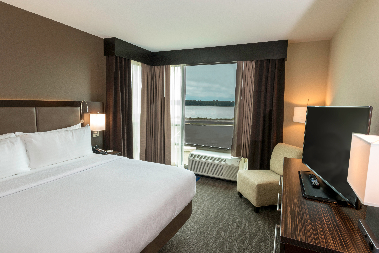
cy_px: 126
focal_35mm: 20
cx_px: 190
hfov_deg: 84.0
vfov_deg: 62.0
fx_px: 211
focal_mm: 20
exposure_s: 1/8
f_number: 8
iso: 320
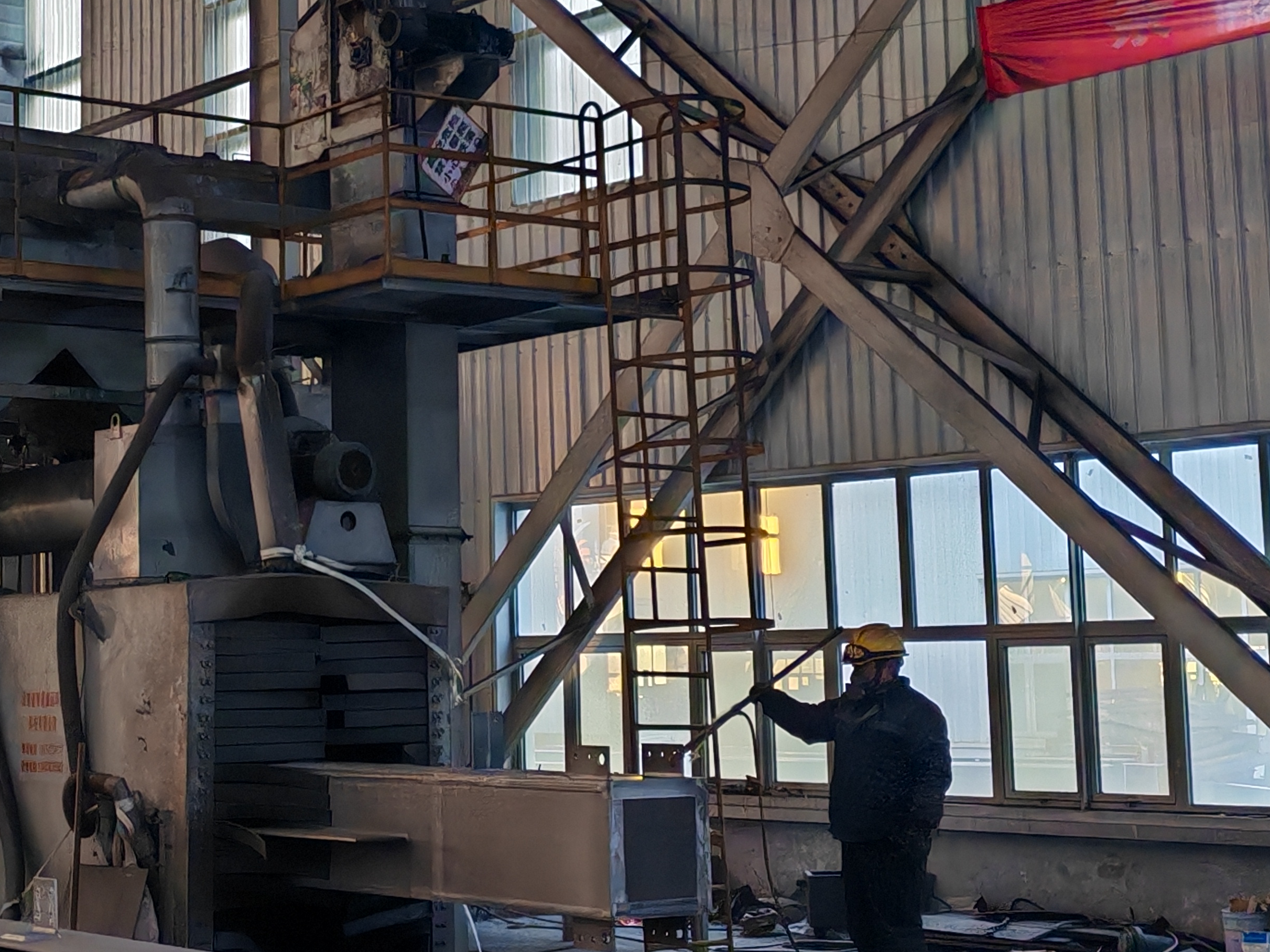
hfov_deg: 27.0
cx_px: 316
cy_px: 371
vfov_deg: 20.7
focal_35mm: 71
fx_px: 2605
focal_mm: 5.52
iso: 200
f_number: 1.95
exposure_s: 1/100
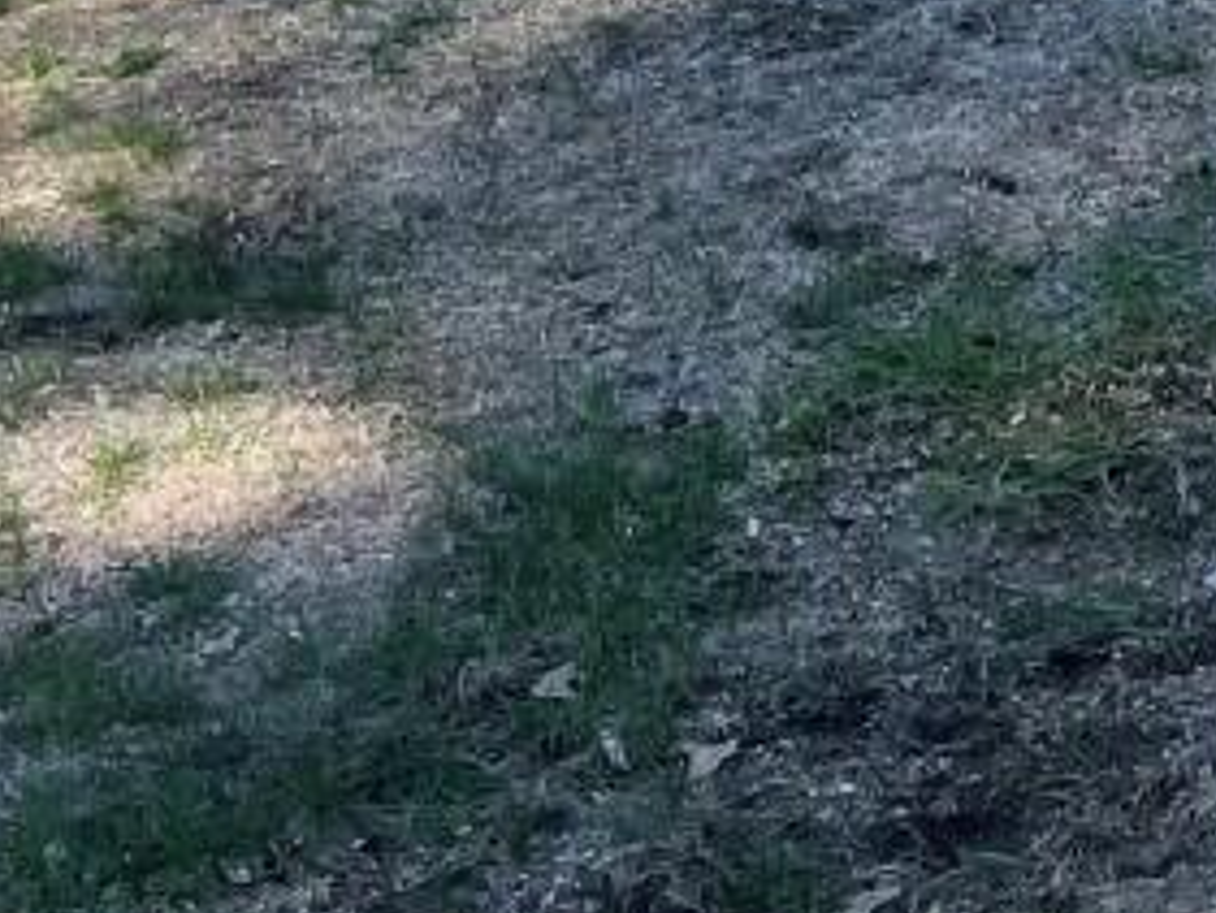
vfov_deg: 10.3
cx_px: 2103
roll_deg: +1.9
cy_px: -1116
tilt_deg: -5.1
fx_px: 4498
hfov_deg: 13.9
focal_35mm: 128
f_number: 1.6
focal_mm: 5.1
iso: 32
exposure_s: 1/1597
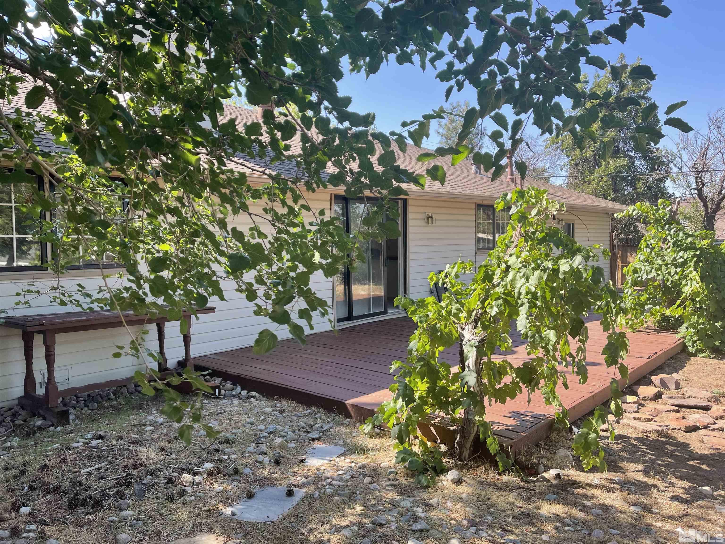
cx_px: 362
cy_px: 272
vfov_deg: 53.1
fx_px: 545
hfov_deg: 67.3
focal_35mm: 26
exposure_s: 1/581
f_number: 1.6
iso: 32
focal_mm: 5.1
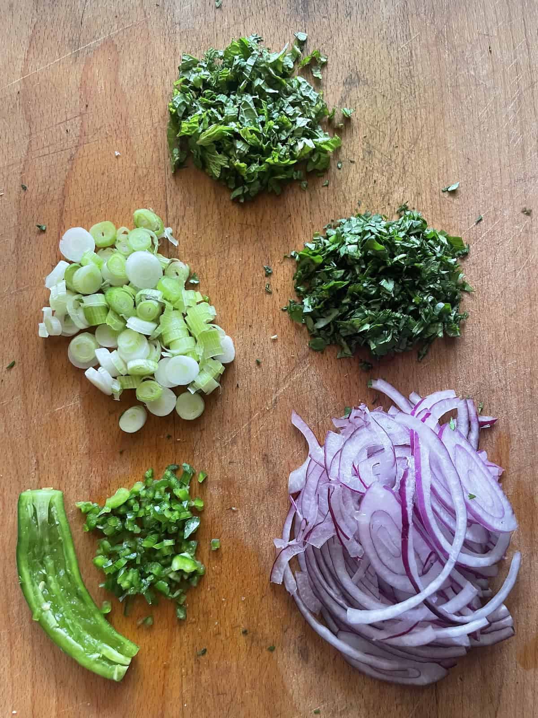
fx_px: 539
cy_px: 359
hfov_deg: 53.1
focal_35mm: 26
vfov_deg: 67.3
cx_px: 269
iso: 400
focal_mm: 4.2
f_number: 1.6
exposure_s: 1/60
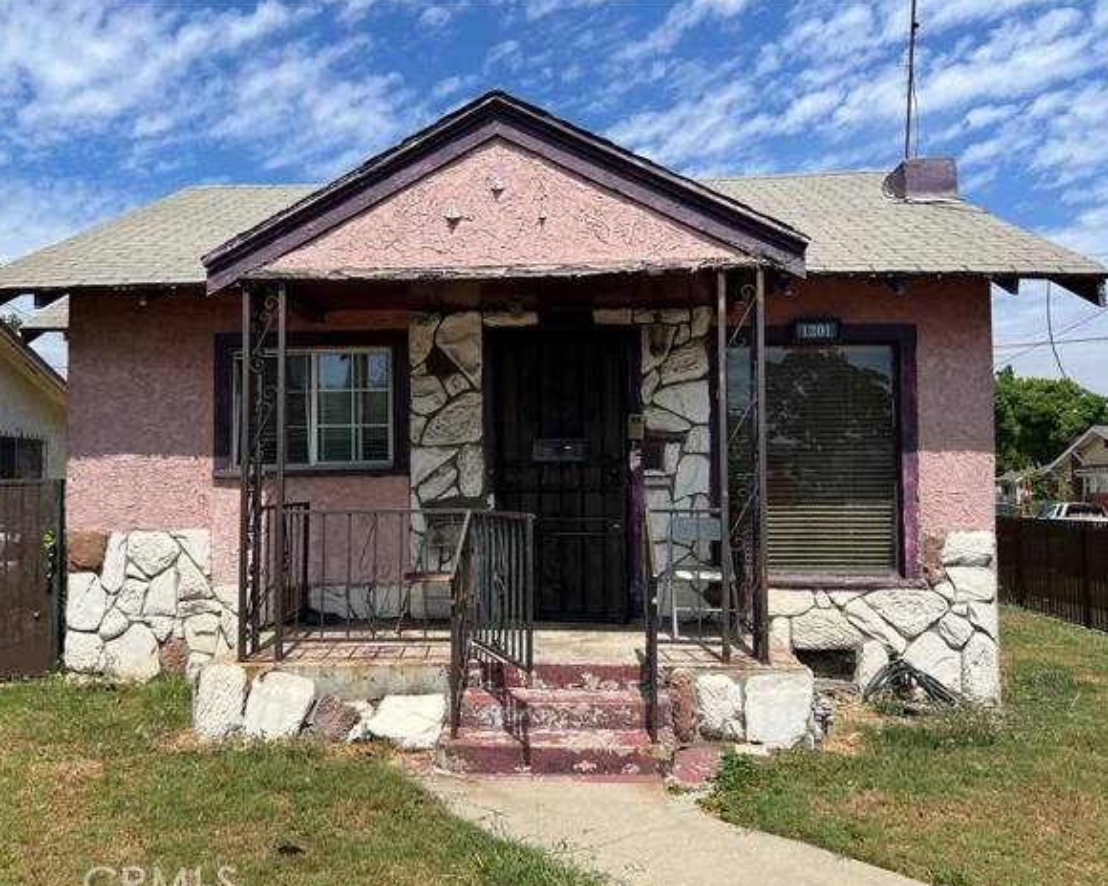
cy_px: 453
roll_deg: +0.4
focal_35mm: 28
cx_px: 529
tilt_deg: +2.5
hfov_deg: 62.2
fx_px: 918
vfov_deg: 51.5
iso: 50
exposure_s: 1/5076
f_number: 1.5
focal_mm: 5.7
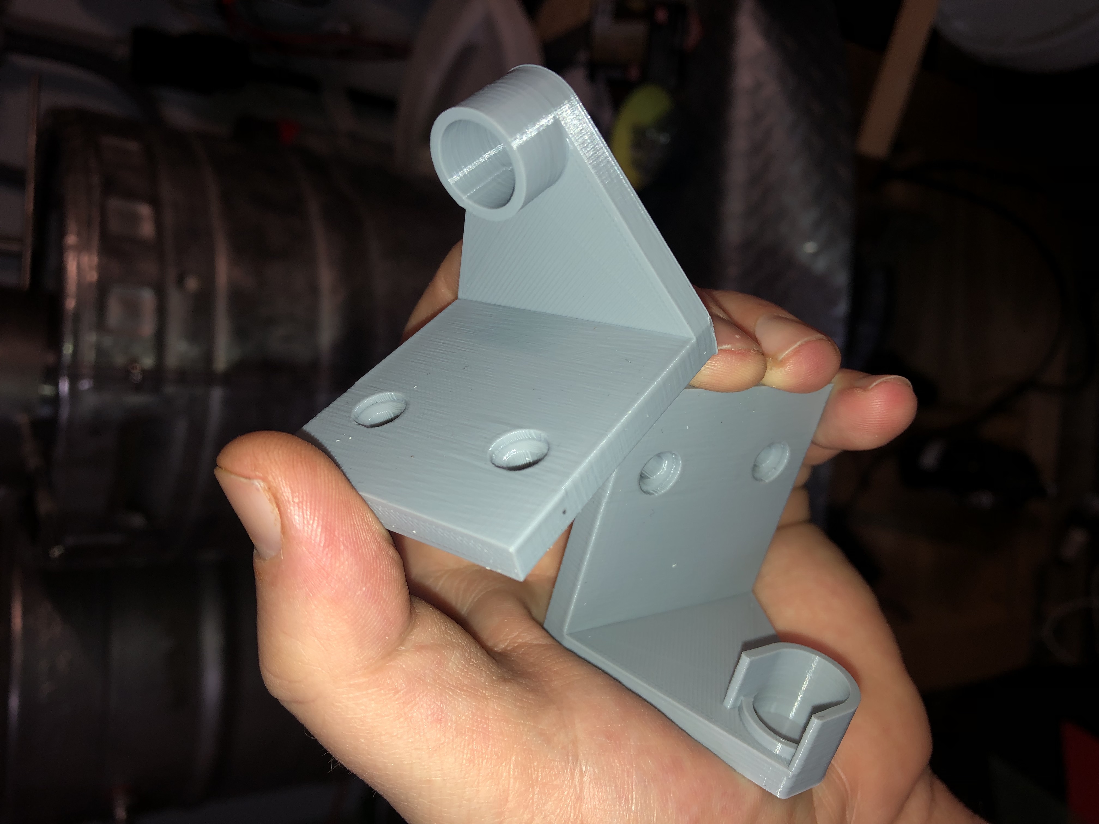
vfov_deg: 49.7
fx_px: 889
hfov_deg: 63.4
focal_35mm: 28
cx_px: 550
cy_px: 412
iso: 20
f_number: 1.8
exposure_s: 1/13
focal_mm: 3.99
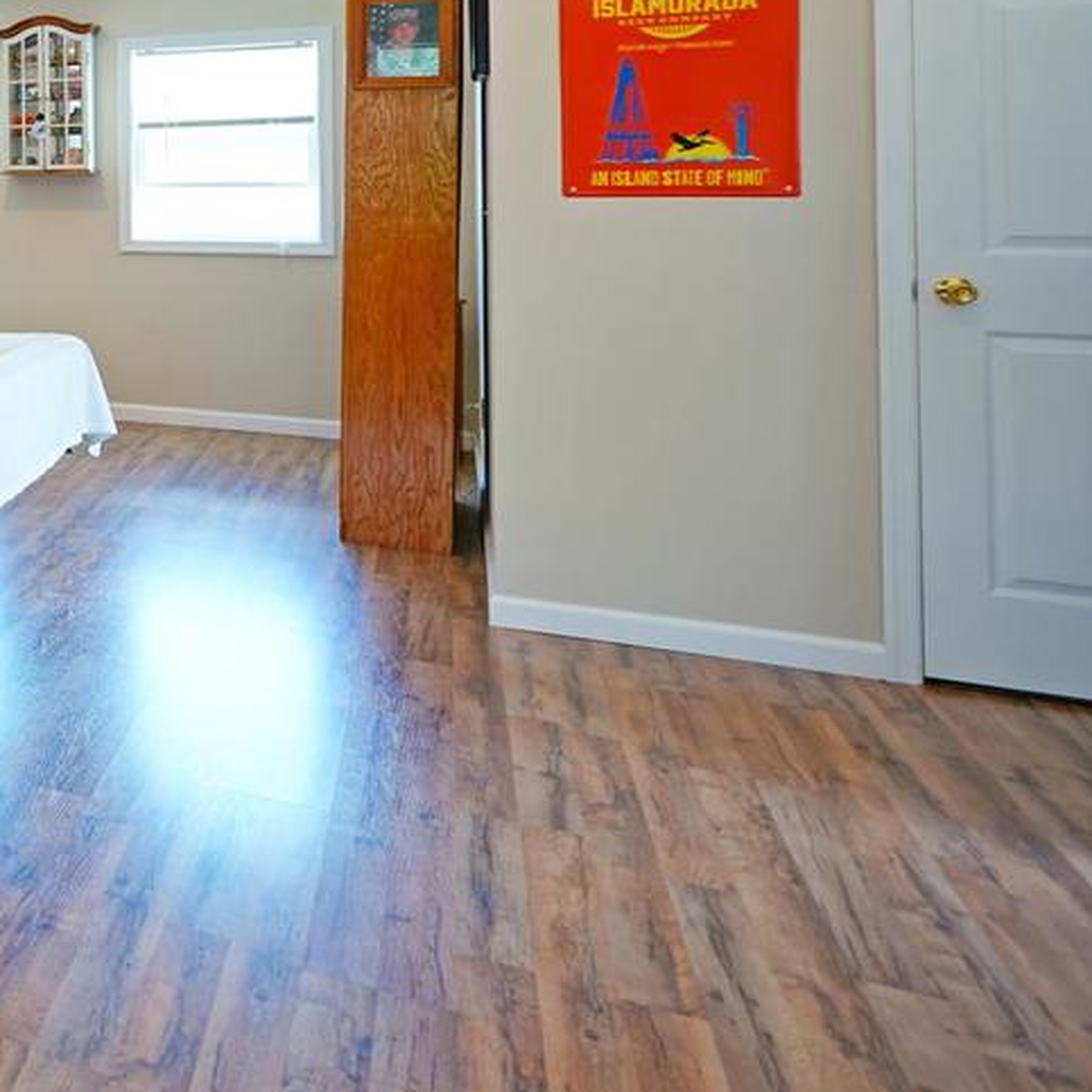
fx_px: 1356
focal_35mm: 38
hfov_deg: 28.9
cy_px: 185
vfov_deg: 41.5
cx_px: -525
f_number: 2.8
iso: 160
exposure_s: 1/30
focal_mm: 10
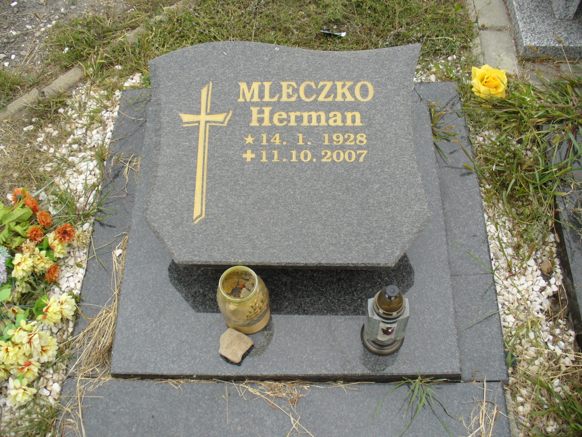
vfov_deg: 38.7
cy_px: 218
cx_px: 291
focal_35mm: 37
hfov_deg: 50.1
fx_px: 622
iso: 80
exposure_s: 1/250
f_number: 2.8
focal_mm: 6.1
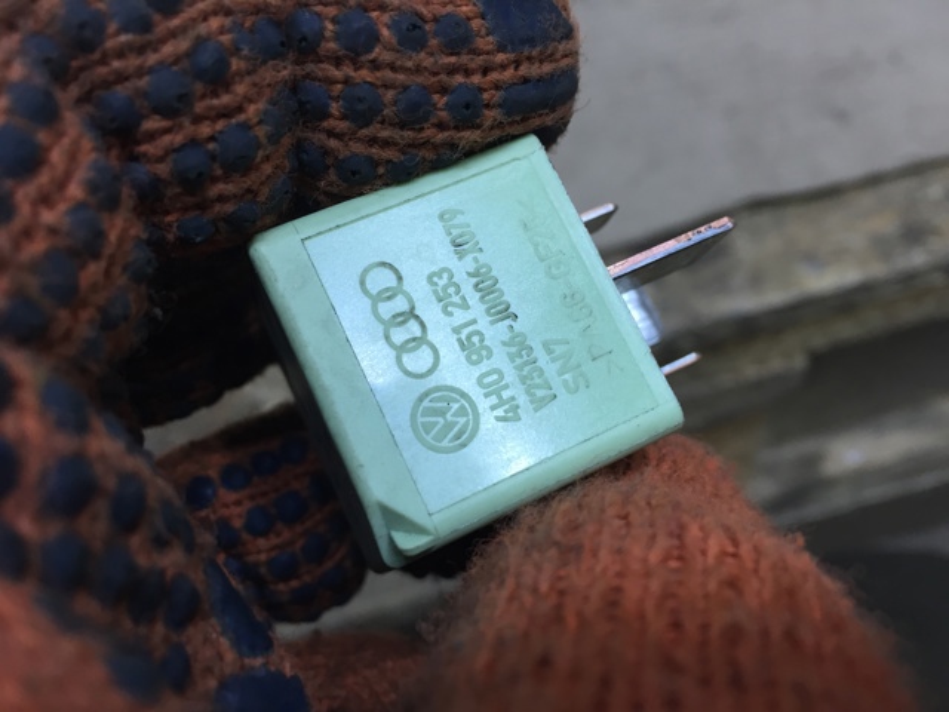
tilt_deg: -51.8
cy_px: 356
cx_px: 474
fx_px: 795
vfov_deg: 48.2
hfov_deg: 61.7
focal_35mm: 29
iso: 40
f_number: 2.2
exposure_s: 1/33
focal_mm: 4.15
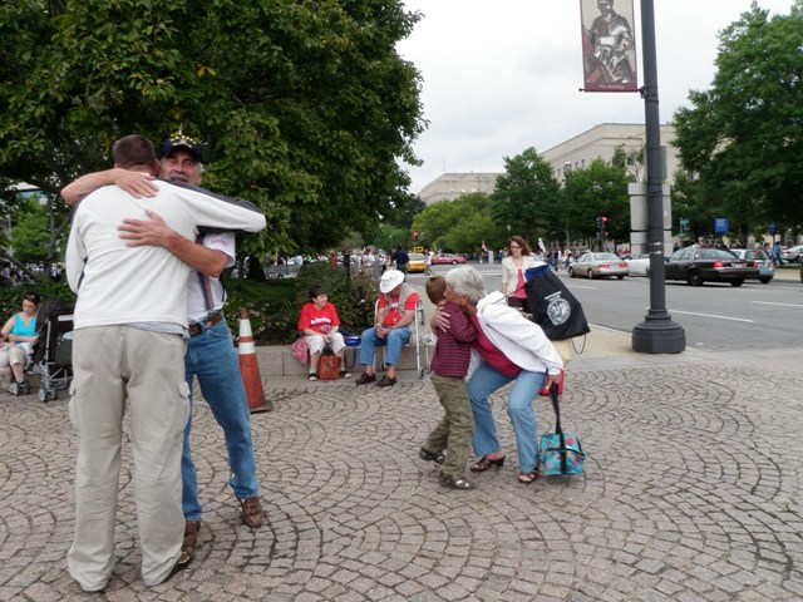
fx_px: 650
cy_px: 301
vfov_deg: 49.7
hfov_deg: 63.4
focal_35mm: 28
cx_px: 402
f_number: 5
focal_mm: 5
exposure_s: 1/50
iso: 50
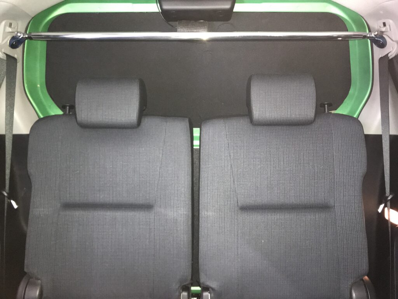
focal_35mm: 28
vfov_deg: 49.7
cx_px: 199
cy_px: 150
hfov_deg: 63.4
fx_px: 322
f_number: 1.8
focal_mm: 3.99
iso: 250
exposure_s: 1/16
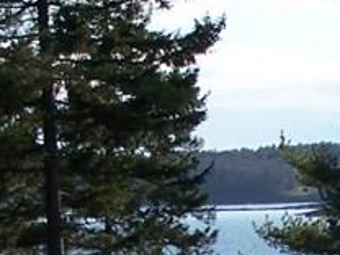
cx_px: 515
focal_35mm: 291
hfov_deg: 6.7
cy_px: 448
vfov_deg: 5.0
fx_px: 2858
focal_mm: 9.8
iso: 80
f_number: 3.1
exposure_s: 1/800
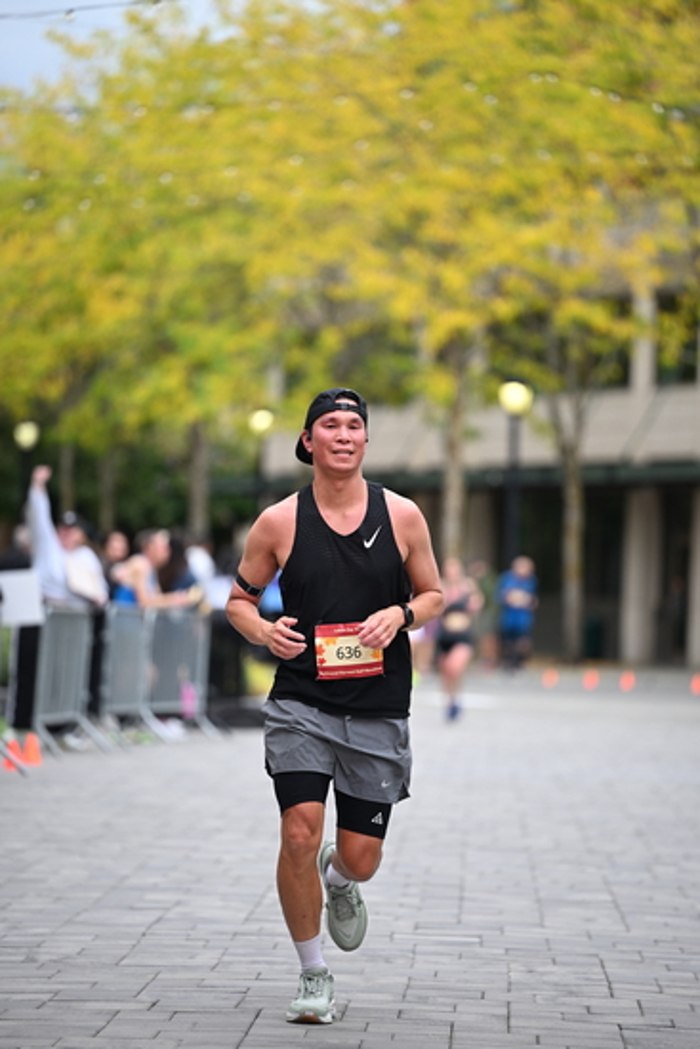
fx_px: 4955
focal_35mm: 170
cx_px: 350
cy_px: 524
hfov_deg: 8.1
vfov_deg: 12.1
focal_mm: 170
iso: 640
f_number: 2.8
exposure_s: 1/2000
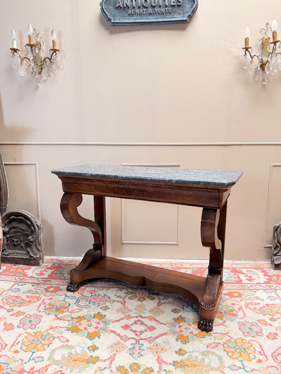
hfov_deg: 56.8
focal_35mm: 24
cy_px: 187
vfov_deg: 71.6
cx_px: 140
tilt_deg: -9.9
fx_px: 260
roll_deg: +1.5
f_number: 1.78
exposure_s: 1/82
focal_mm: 6.76
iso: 200
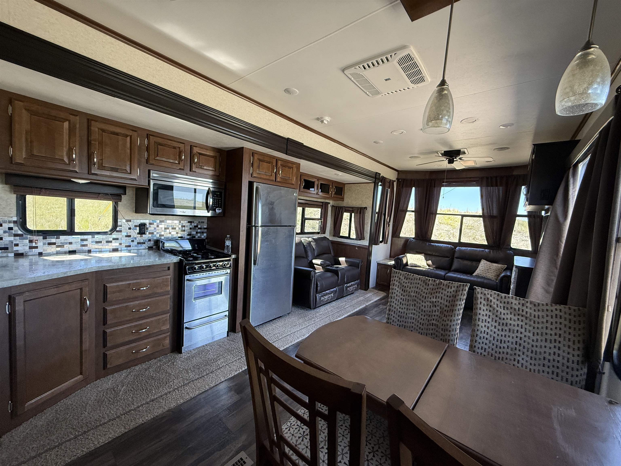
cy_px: 233
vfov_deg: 85.7
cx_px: 310
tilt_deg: -4.0
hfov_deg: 102.1
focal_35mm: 14
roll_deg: -3.7
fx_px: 251
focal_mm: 2.22
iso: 250
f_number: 2.2
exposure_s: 1/99
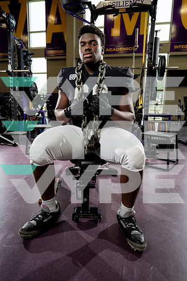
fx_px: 187
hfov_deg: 53.1
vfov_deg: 73.7
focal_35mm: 24
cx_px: 94
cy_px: 140
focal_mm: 24
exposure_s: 1/250
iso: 640
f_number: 4
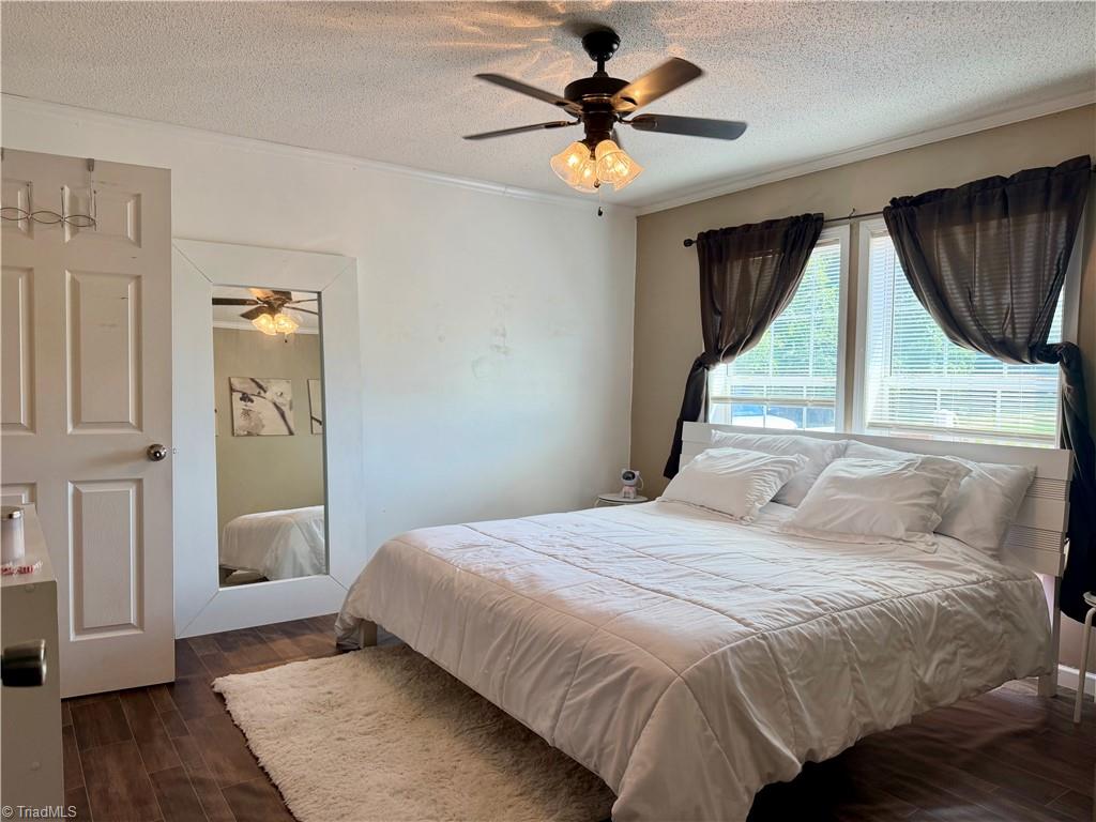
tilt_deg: -3.1
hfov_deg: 71.6
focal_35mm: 24
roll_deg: -0.8
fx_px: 760
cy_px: 411
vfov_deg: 56.8
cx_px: 548
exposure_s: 1/149
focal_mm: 6.76
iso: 125
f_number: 1.78
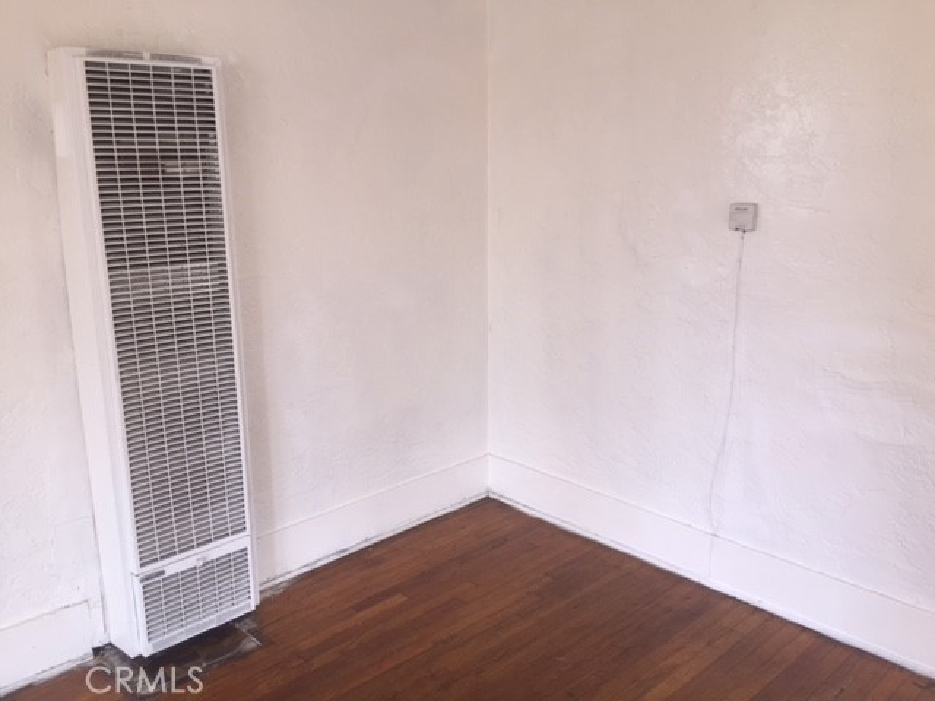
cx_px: 468
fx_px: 783
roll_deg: +0.8
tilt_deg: -13.9
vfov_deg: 48.2
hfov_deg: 61.7
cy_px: 350
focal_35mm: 29
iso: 32
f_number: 2.2
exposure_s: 1/30
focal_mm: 4.15
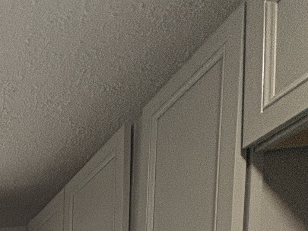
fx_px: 463
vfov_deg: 20.8
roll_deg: -0.5
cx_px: -228
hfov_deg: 23.0
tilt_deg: -2.4
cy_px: 400
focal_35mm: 52
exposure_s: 1/120
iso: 200
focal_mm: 2.22
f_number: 2.2
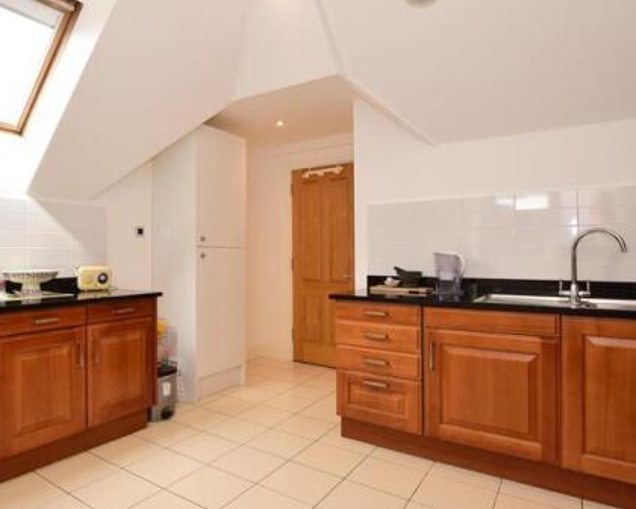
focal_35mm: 22
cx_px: 215
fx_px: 414
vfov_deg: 63.1
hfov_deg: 72.9
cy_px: 245
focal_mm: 10
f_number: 10
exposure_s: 1/50
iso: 500
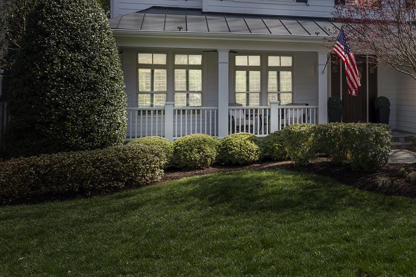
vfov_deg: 34.8
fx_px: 427
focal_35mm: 37
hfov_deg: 48.8
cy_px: 56
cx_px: 336
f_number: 4.5
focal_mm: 10
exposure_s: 1/250
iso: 320
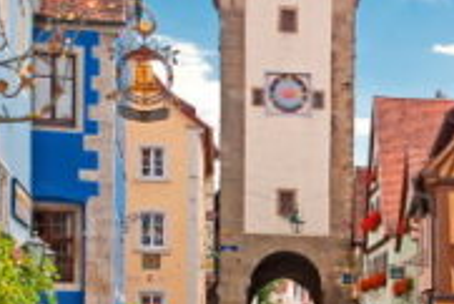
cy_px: 239
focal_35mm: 99
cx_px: 528
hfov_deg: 19.5
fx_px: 1249
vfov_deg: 13.8
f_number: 10
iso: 100
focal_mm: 20
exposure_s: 1/80
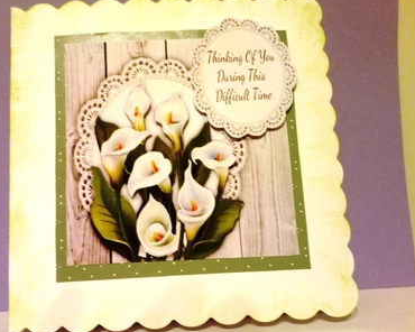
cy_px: 174
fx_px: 393
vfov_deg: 45.8
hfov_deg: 55.5
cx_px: 182
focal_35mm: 32
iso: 508
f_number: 2
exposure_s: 1/33.3
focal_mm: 3.5
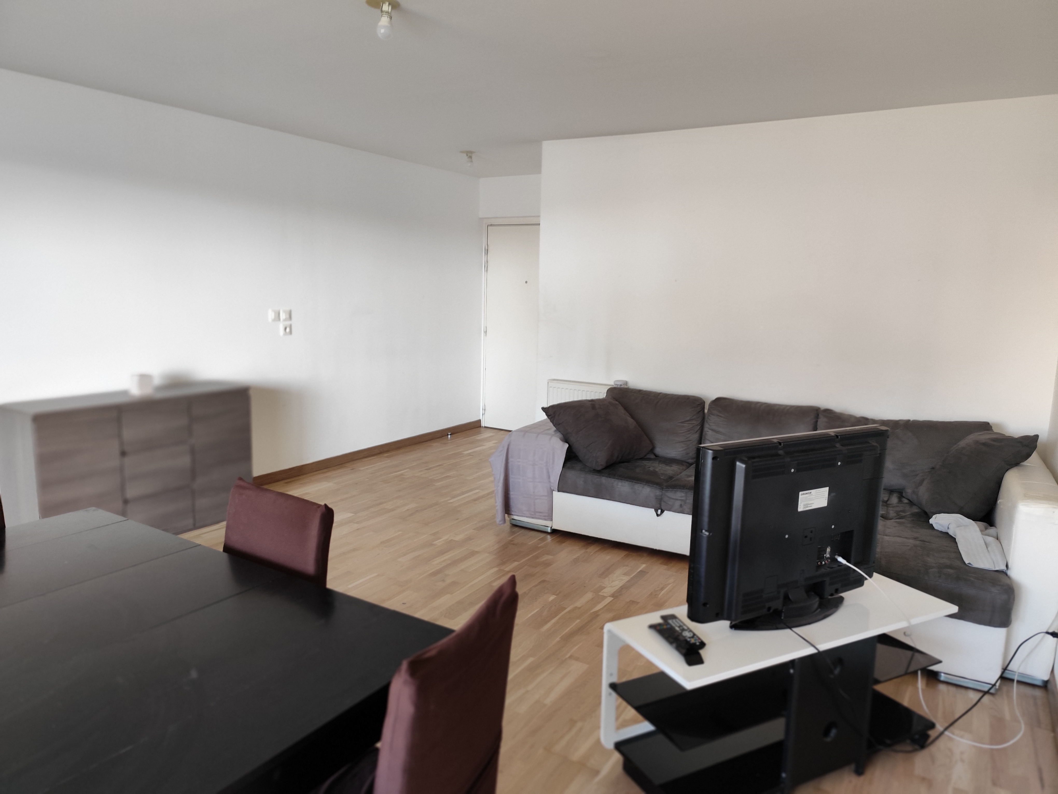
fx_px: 703
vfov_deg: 58.9
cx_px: 529
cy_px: 397
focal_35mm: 23
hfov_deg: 73.9
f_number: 1.65
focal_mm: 6.14
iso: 320
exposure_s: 1/25
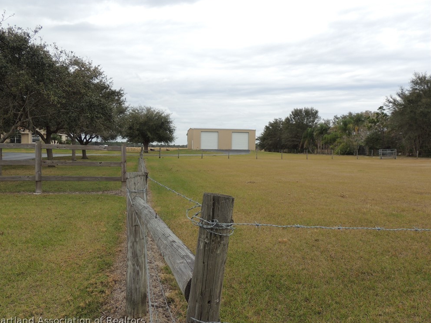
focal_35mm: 29
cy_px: 161
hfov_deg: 61.6
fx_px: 361
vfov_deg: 48.2
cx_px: 208
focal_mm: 4.9
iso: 100
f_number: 3.1
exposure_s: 1/640
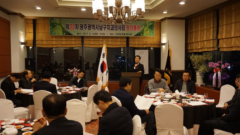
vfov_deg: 35.1
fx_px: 213
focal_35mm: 34
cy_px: 68
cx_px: 118
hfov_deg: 58.7
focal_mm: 21
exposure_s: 1/160
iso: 3200
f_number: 4
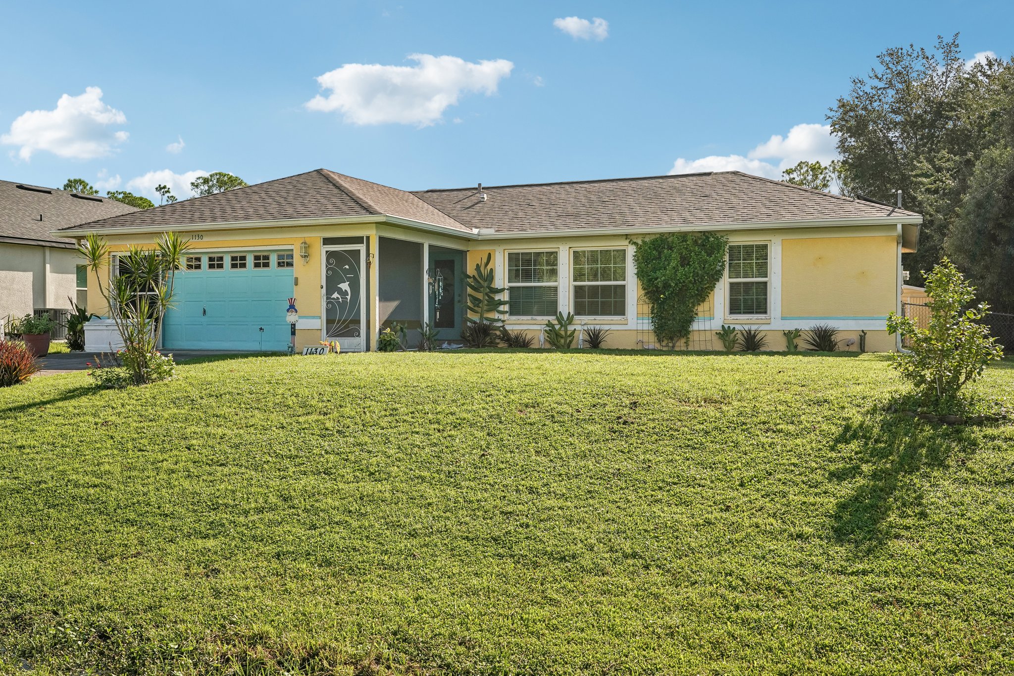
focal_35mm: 32
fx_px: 915
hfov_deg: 58.0
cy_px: 338
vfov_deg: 40.5
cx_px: 507
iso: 400
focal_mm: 32.5
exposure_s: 1/1000
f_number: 8
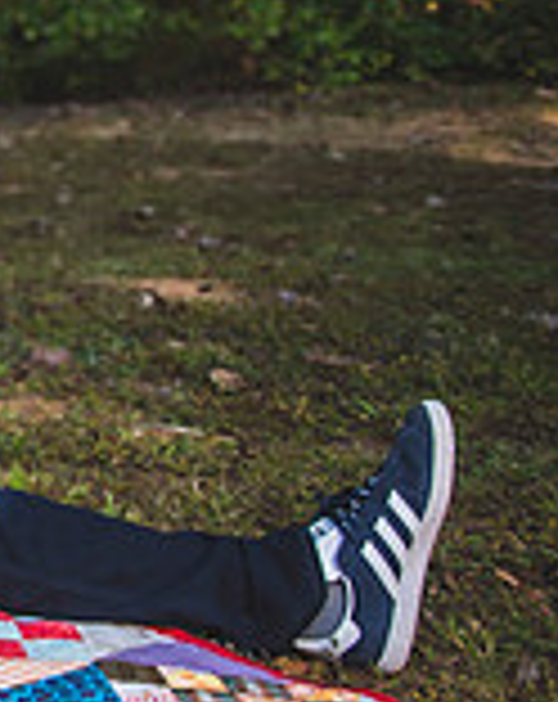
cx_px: -738
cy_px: 160
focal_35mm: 84
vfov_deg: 22.5
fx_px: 1741
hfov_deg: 13.7
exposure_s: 1/400
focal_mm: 24
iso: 100
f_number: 2.8
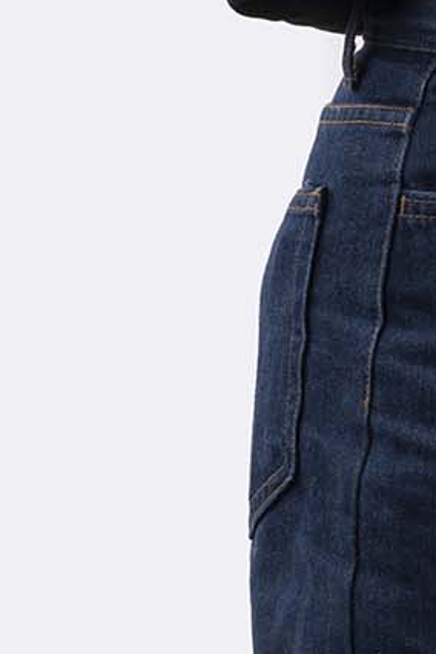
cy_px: -408
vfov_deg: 5.7
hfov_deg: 3.9
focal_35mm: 355
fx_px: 6449
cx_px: 639
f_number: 10
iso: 100
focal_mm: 105
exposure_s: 1/250
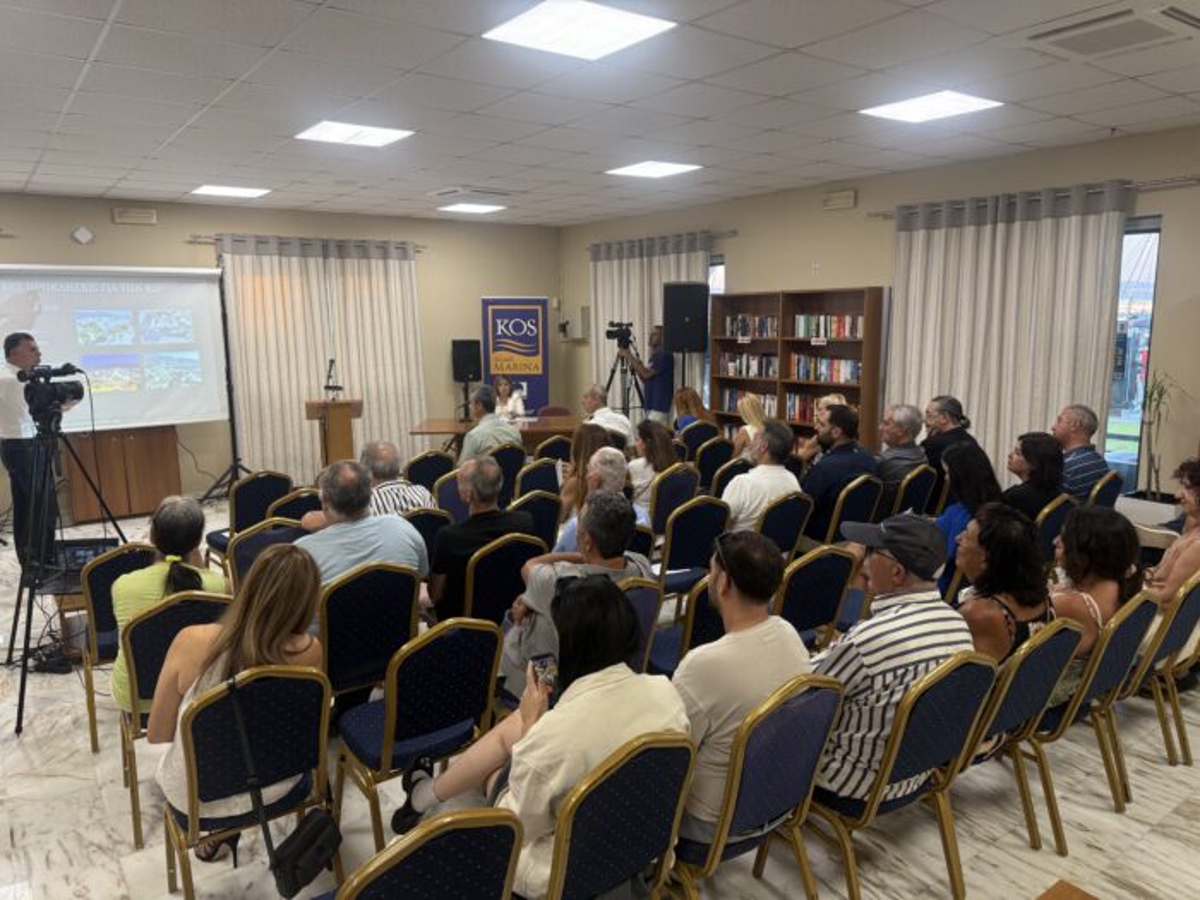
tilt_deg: -8.6
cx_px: 600
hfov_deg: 71.6
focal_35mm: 24
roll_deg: +0.3
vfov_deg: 56.8
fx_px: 832
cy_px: 450
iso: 200
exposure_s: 1/100
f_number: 1.78
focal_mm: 6.76
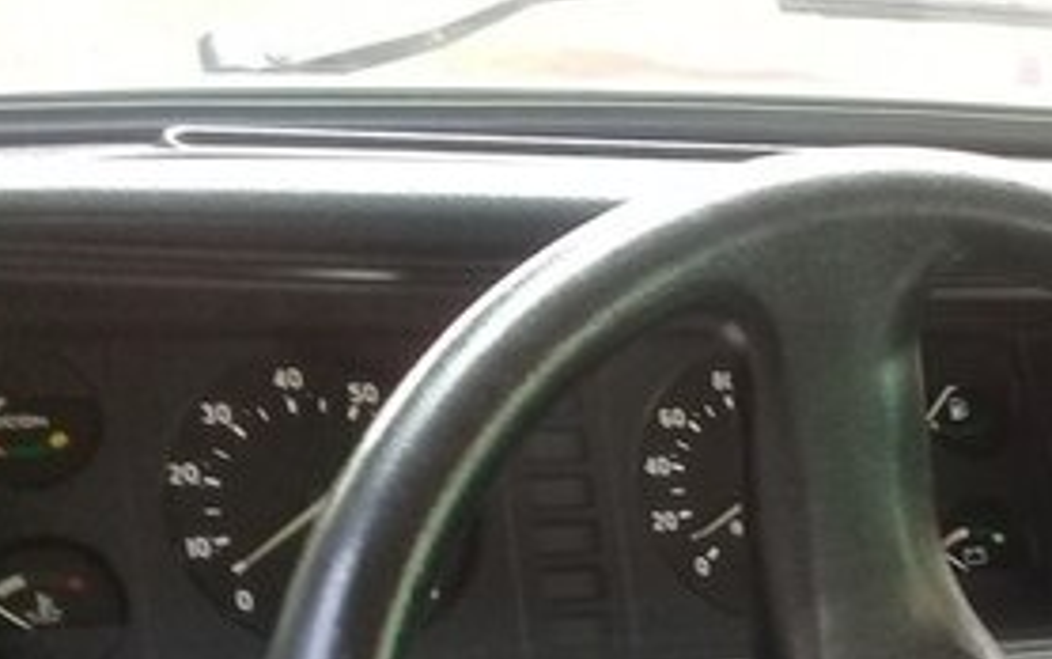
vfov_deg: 16.1
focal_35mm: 78
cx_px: 1166
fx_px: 2237
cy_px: 778
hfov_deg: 24.6
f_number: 2.2
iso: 64
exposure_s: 1/40
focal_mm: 3.3
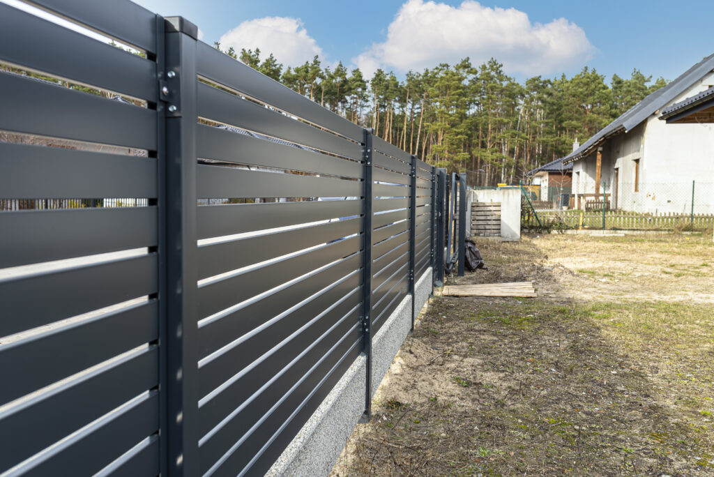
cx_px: 357
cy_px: 238
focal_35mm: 35
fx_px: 695
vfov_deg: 37.9
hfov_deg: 54.4
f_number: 5.6
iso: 100
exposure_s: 1/125
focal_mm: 35
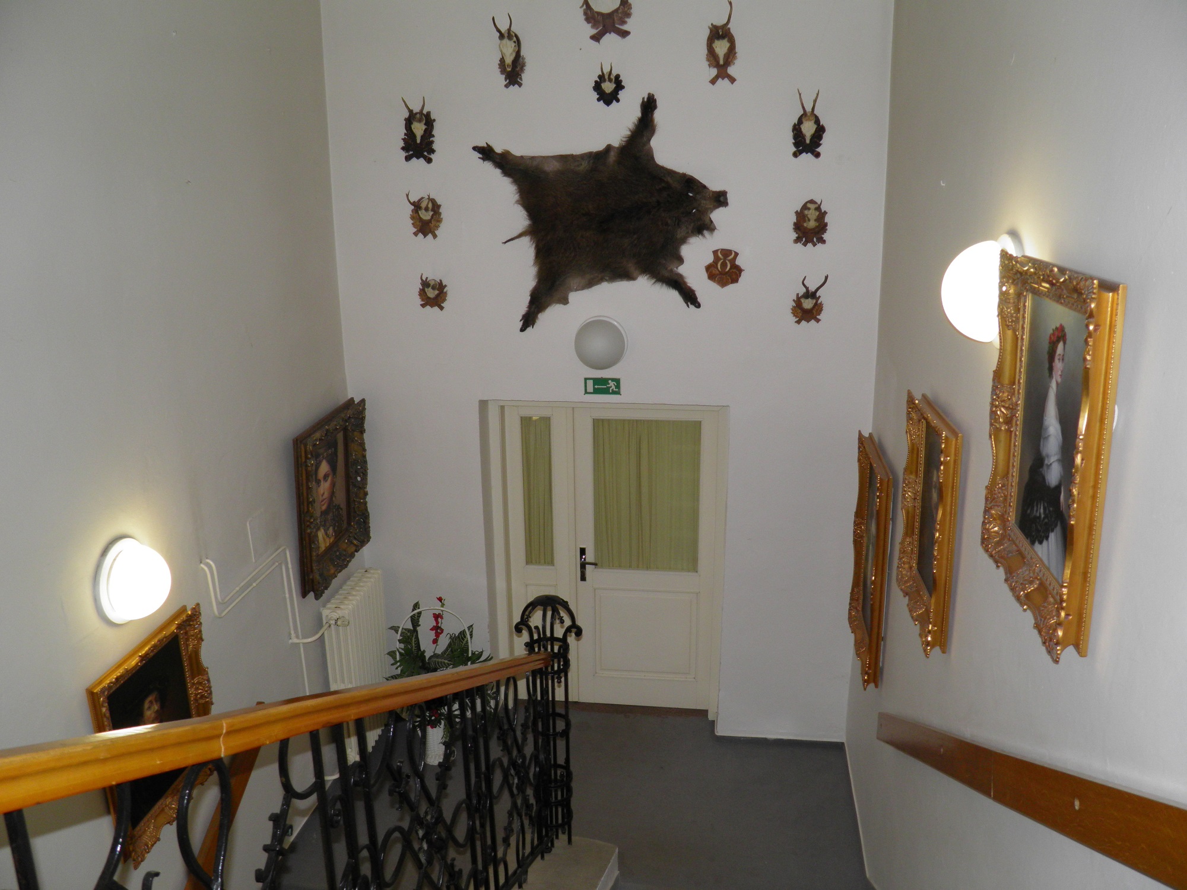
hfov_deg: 63.4
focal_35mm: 28
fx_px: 960
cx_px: 594
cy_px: 445
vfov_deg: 49.7
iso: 100
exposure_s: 1/30
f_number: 2.8
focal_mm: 4.9
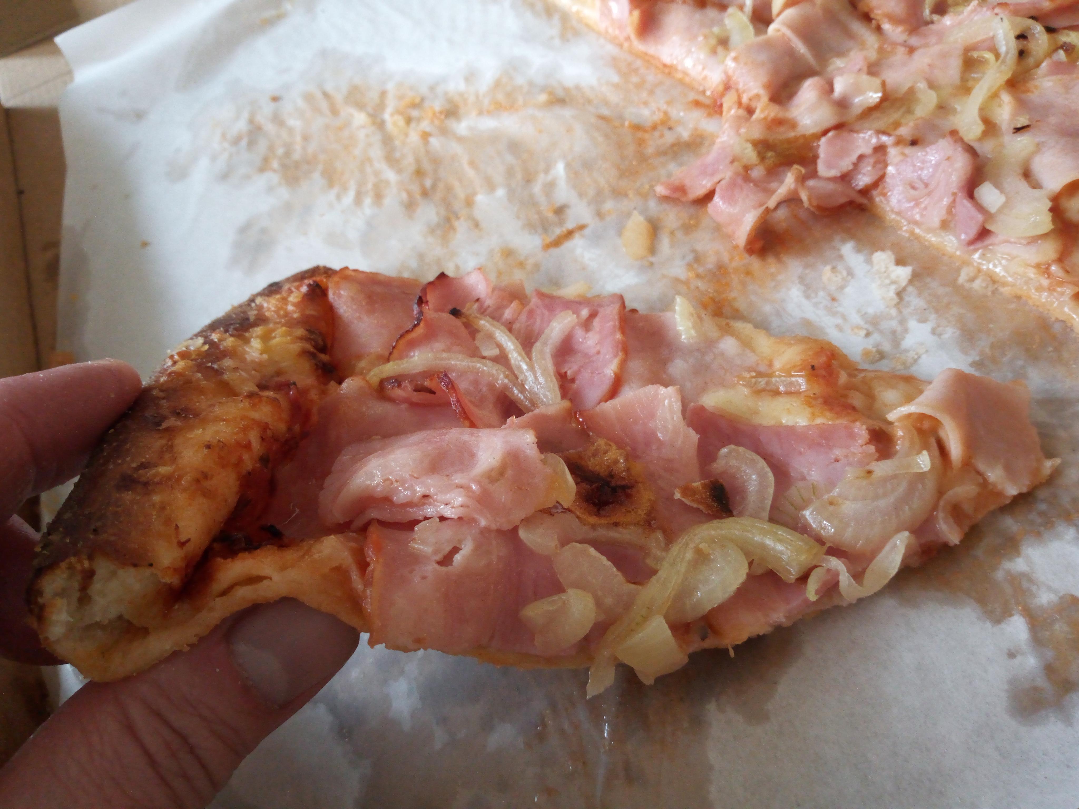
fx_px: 623
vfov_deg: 66.0
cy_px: 404
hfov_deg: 81.7
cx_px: 540
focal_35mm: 20
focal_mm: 3.52
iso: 530
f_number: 2
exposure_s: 1/25
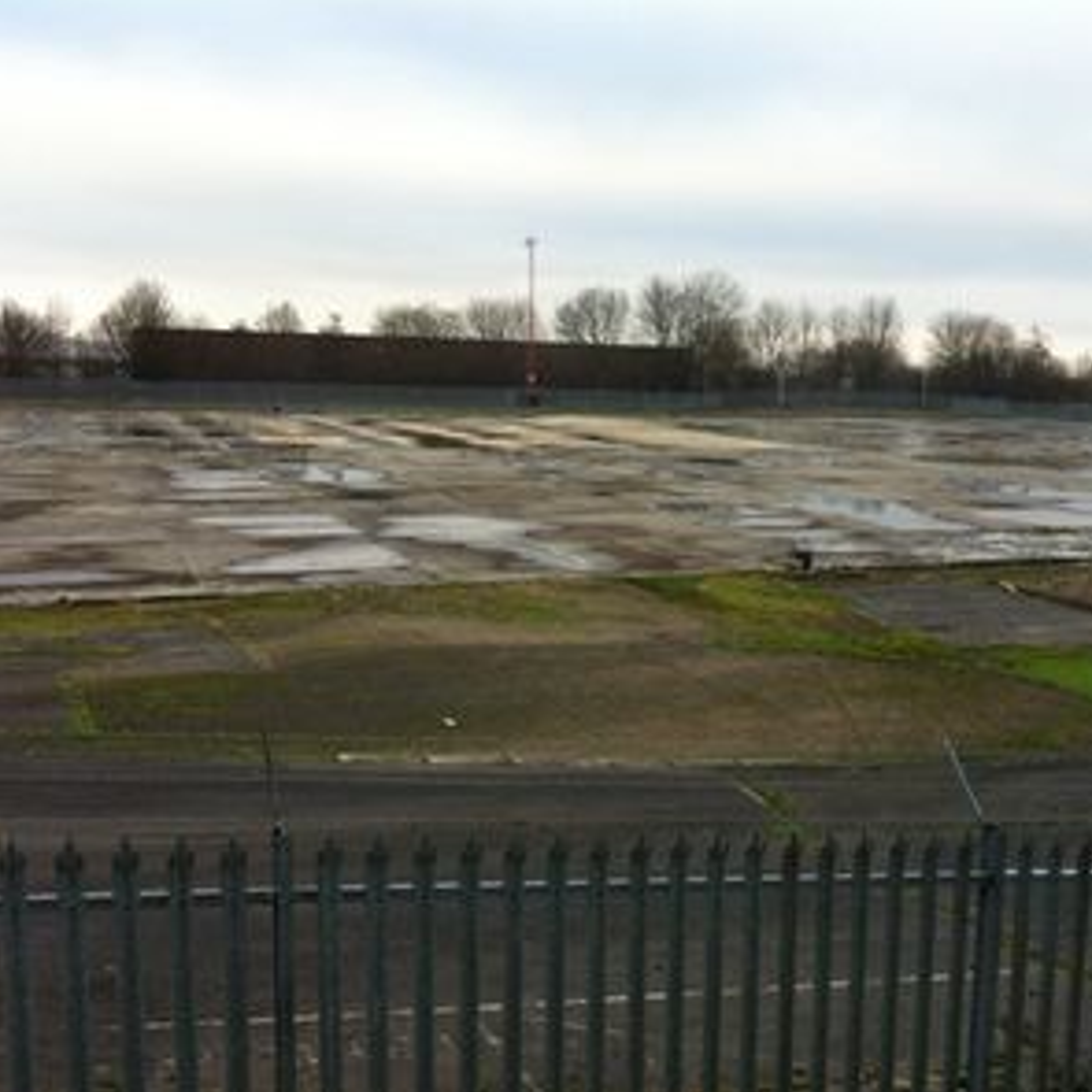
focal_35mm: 42
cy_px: 548
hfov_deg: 39.8
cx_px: 674
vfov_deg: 40.0
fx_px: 1499
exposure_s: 1/100
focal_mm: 3.85
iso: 100
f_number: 2.8
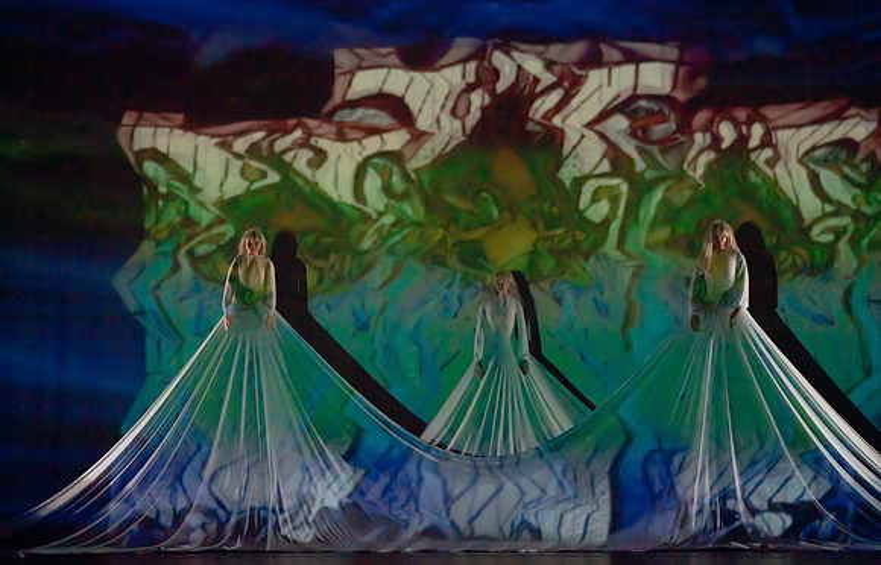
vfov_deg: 7.5
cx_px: 437
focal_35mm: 178
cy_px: 286
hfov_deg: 11.7
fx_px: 4314
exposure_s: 1/320
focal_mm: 173
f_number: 5.6
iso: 6400
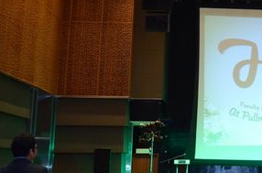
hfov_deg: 25.8
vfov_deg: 18.9
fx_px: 518
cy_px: 70
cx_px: 301
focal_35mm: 71
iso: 1600
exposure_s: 1/60
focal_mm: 17
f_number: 2.8
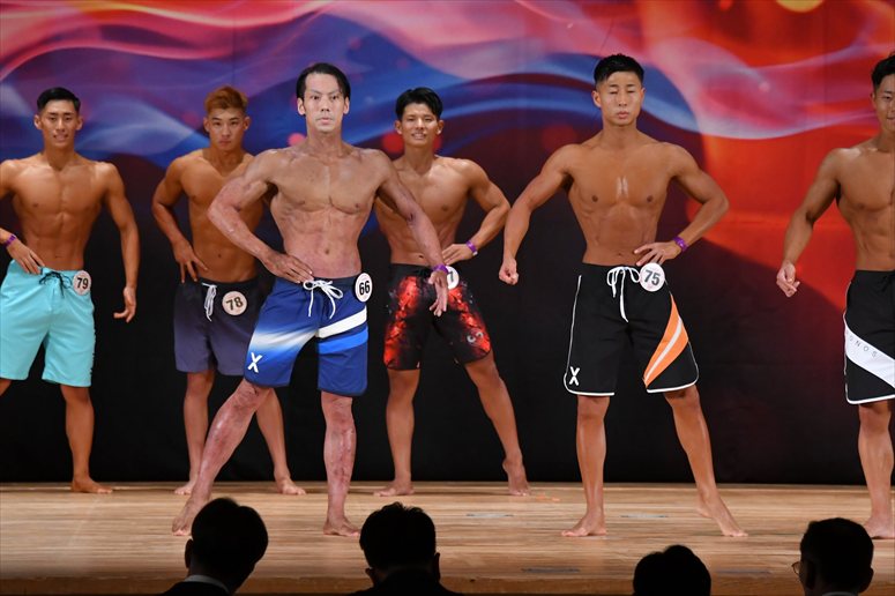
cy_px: 298
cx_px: 448
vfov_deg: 6.1
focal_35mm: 225
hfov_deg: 9.2
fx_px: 5591
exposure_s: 1/400
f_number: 5.6
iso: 3200
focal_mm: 150
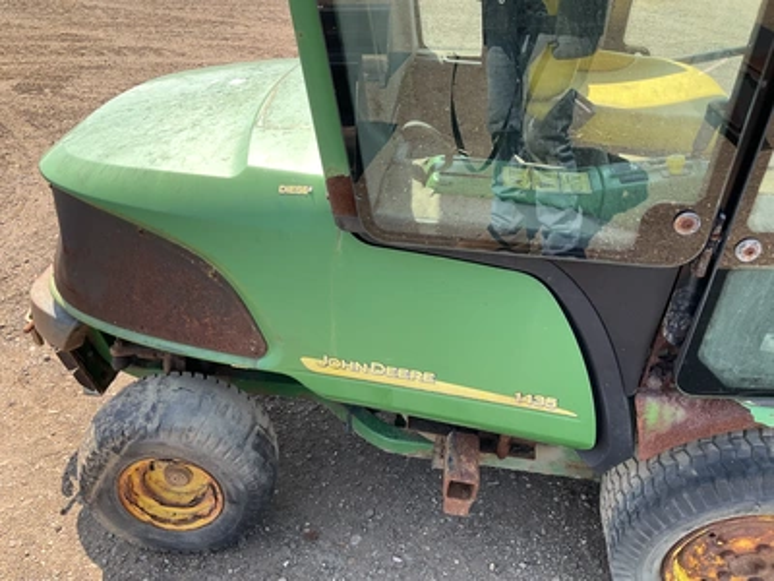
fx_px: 648
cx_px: 387
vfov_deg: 48.2
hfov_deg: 61.7
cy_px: 290
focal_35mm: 29
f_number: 1.8
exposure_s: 1/189
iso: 20
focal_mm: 3
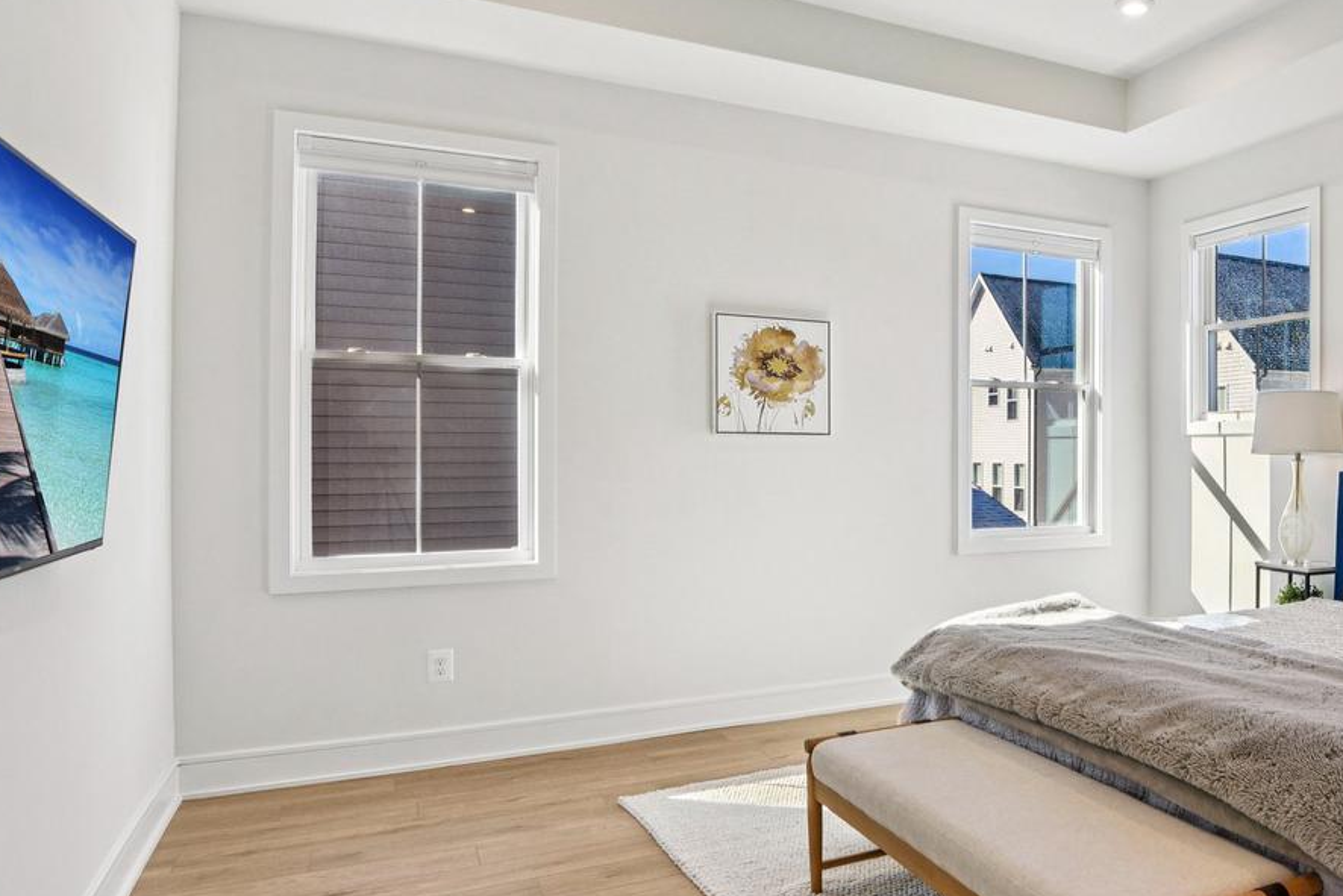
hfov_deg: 64.9
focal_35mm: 26
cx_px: 1020
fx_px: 970
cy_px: 441
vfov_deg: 49.6
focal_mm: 16
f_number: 8
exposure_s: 1/250
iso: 400
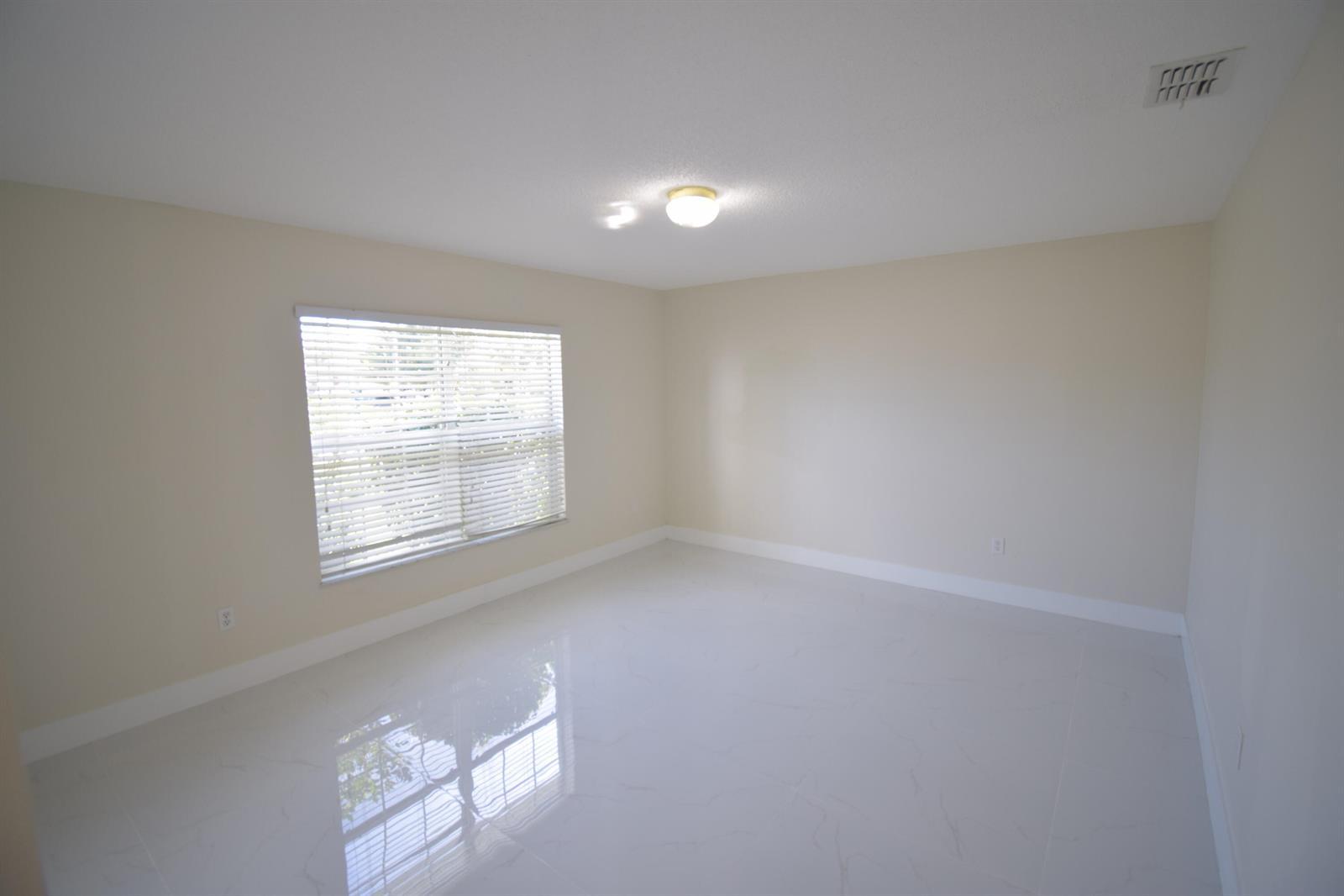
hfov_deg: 100.4
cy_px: 448
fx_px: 560
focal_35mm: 15
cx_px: 672
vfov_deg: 77.3
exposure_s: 1/60
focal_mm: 10
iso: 400
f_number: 4.5
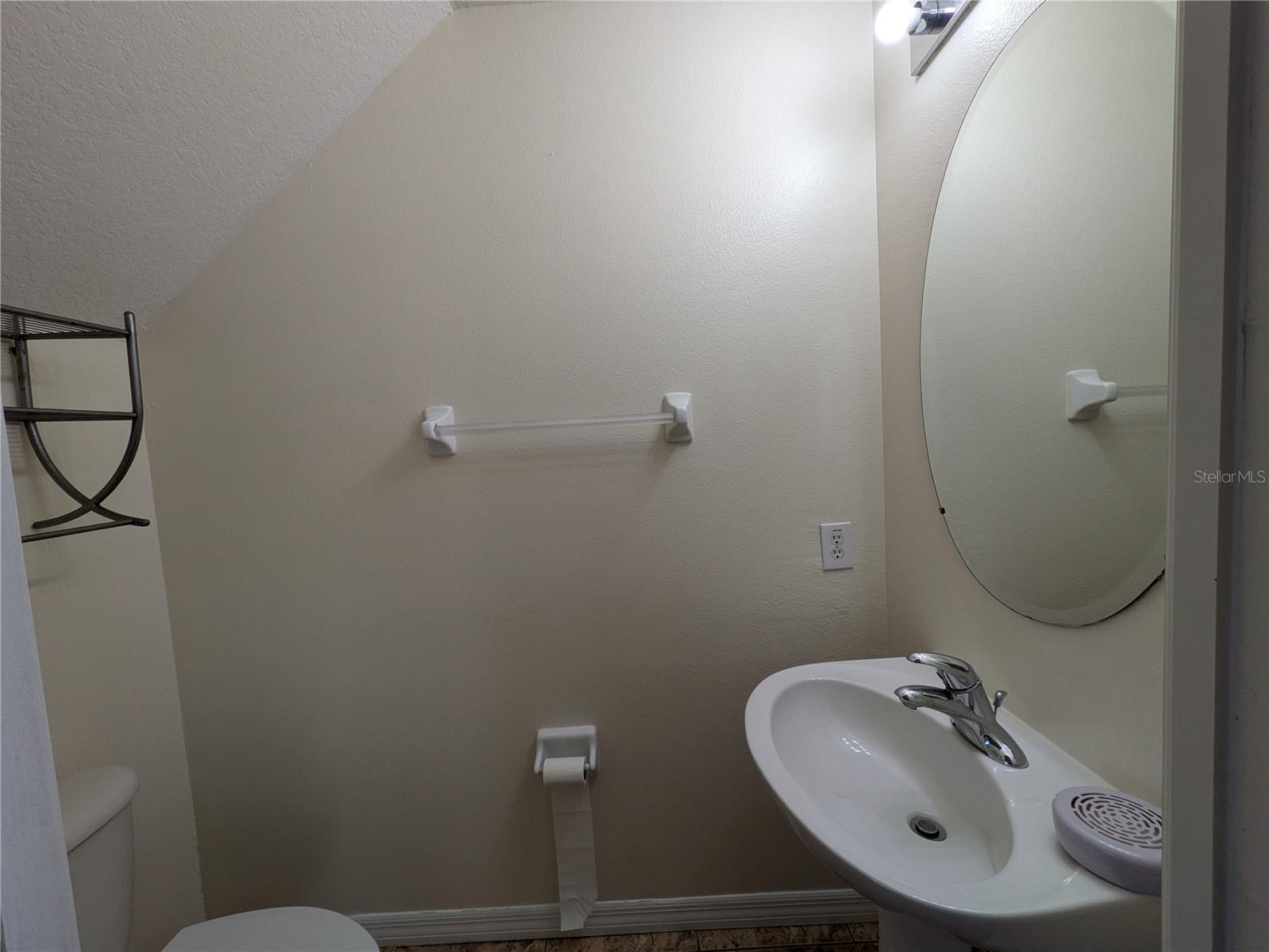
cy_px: 476
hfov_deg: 102.1
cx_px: 634
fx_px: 513
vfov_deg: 85.7
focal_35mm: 14
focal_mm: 1.83
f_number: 2.2
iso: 47
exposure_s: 1/120
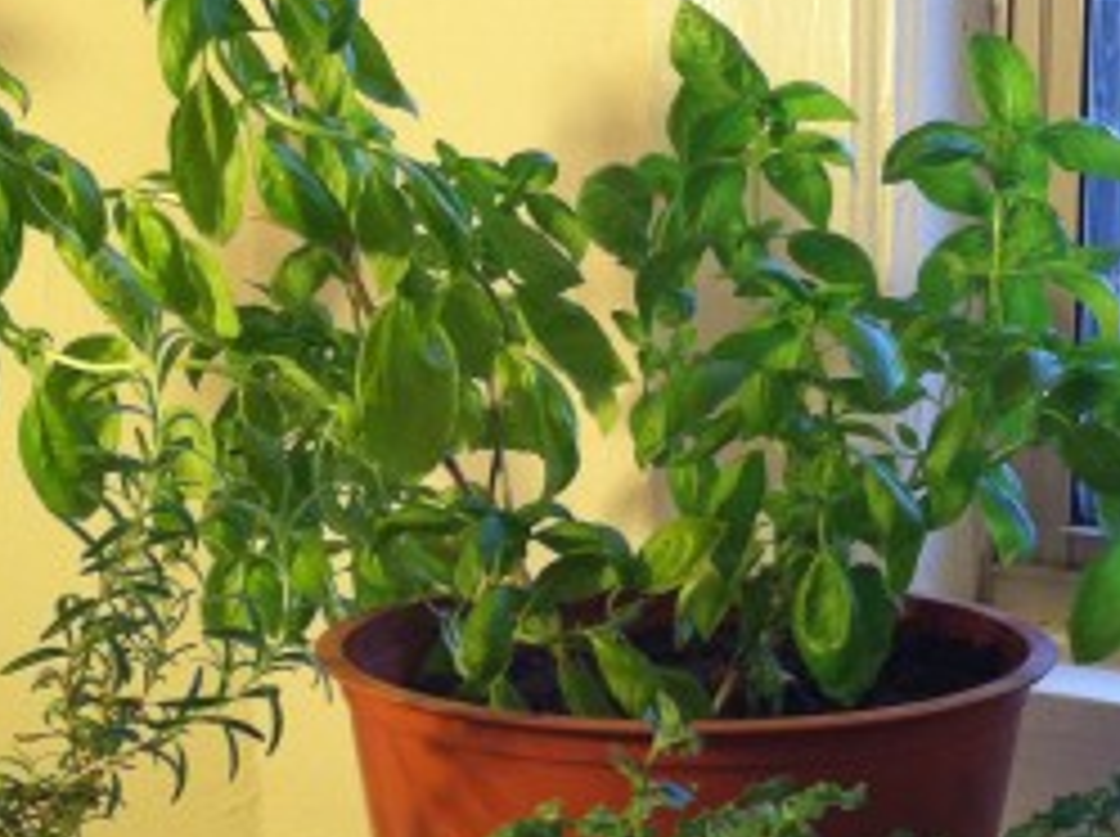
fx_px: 2908
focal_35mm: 90
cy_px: 644
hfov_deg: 21.8
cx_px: 553
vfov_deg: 16.3
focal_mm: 3.85
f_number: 2.8
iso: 160
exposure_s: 1/15
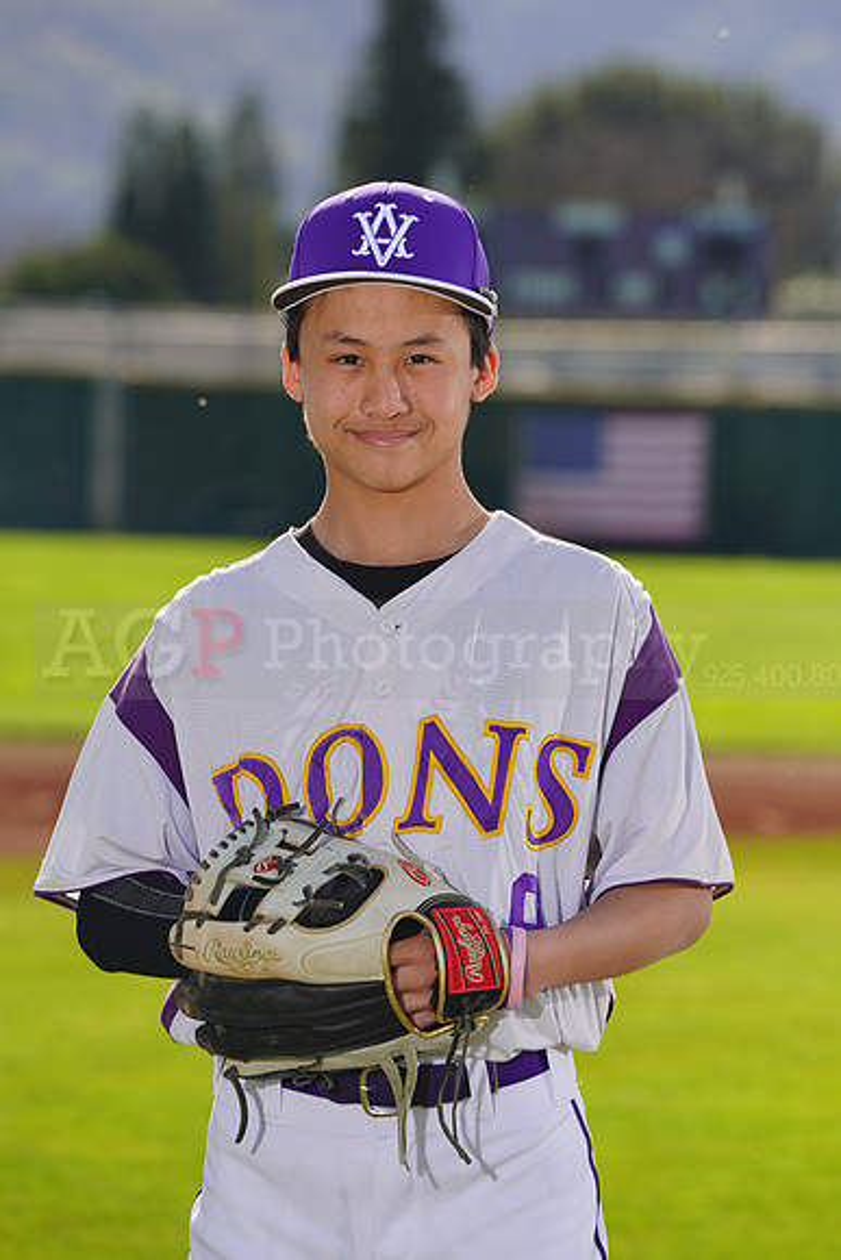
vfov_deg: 7.9
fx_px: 9175
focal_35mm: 262
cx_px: 420
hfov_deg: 5.2
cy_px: 630
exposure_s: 1/250
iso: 100
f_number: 9
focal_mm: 262
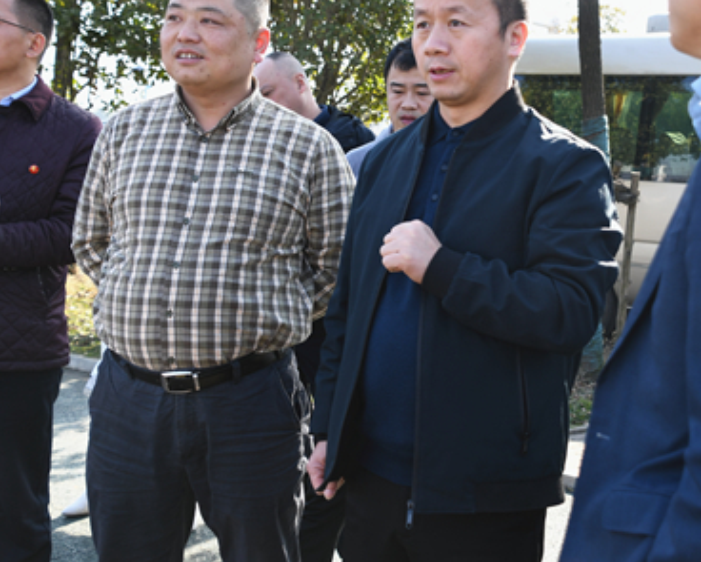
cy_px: 217
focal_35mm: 63
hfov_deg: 29.9
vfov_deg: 24.2
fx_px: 1308
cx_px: 442
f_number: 5.6
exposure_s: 1/200
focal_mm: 30
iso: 160
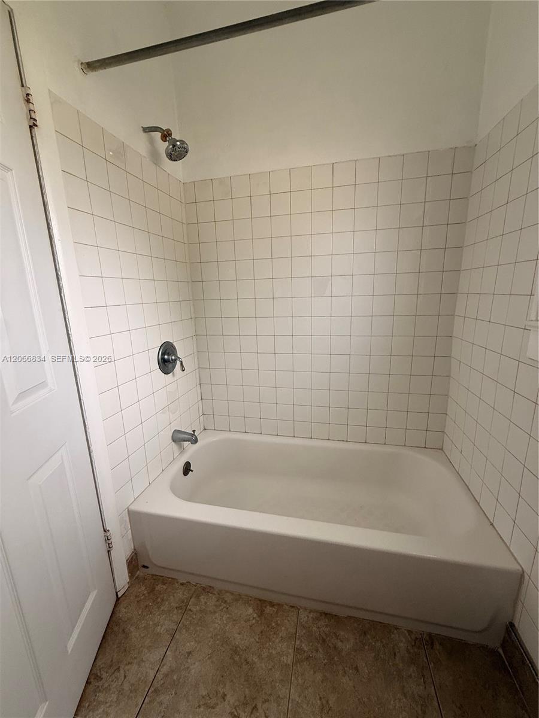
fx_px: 291
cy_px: 359
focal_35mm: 14
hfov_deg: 85.7
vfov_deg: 102.1
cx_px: 270
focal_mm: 2.22
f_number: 2.2
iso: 160
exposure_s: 1/99
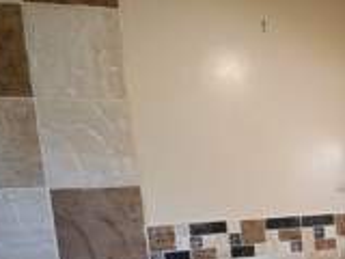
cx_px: 313
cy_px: 283
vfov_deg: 32.5
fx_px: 389
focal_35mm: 39
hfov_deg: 43.6
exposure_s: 1/40
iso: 50
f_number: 2.2
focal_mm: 1.74
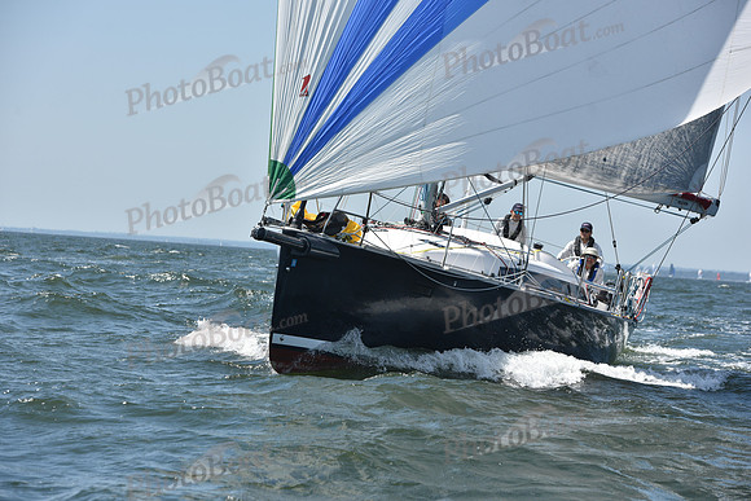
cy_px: 250
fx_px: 2712
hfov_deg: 15.8
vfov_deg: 10.6
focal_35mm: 130
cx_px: 376
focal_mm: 130
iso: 250
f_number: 7.1
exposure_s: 1/1250
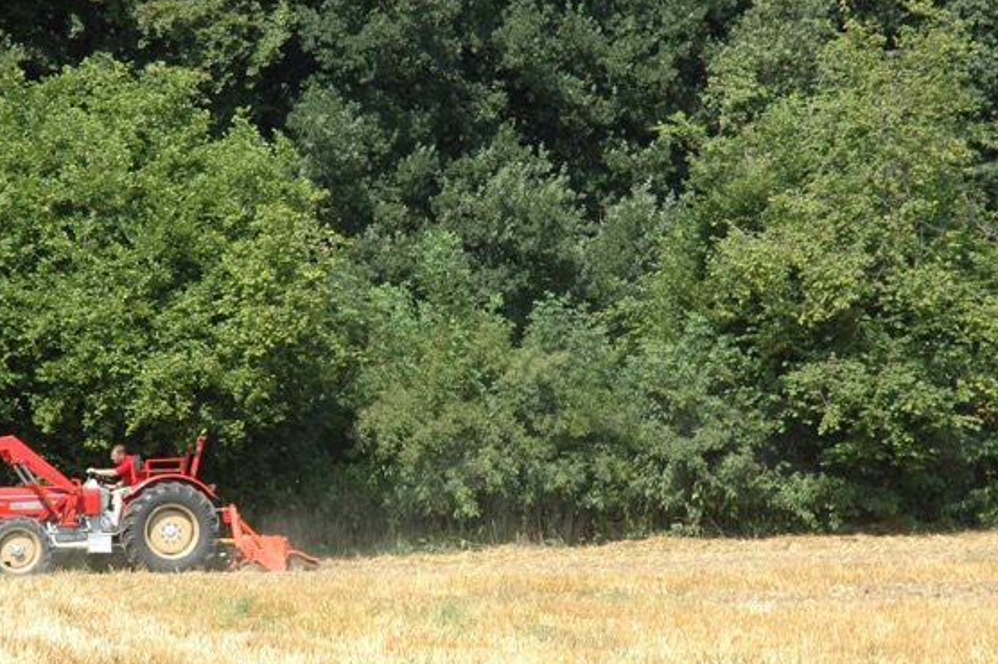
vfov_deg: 9.1
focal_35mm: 151
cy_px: 328
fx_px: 4183
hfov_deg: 13.6
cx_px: 407
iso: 400
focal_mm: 70
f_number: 9
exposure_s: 1/320
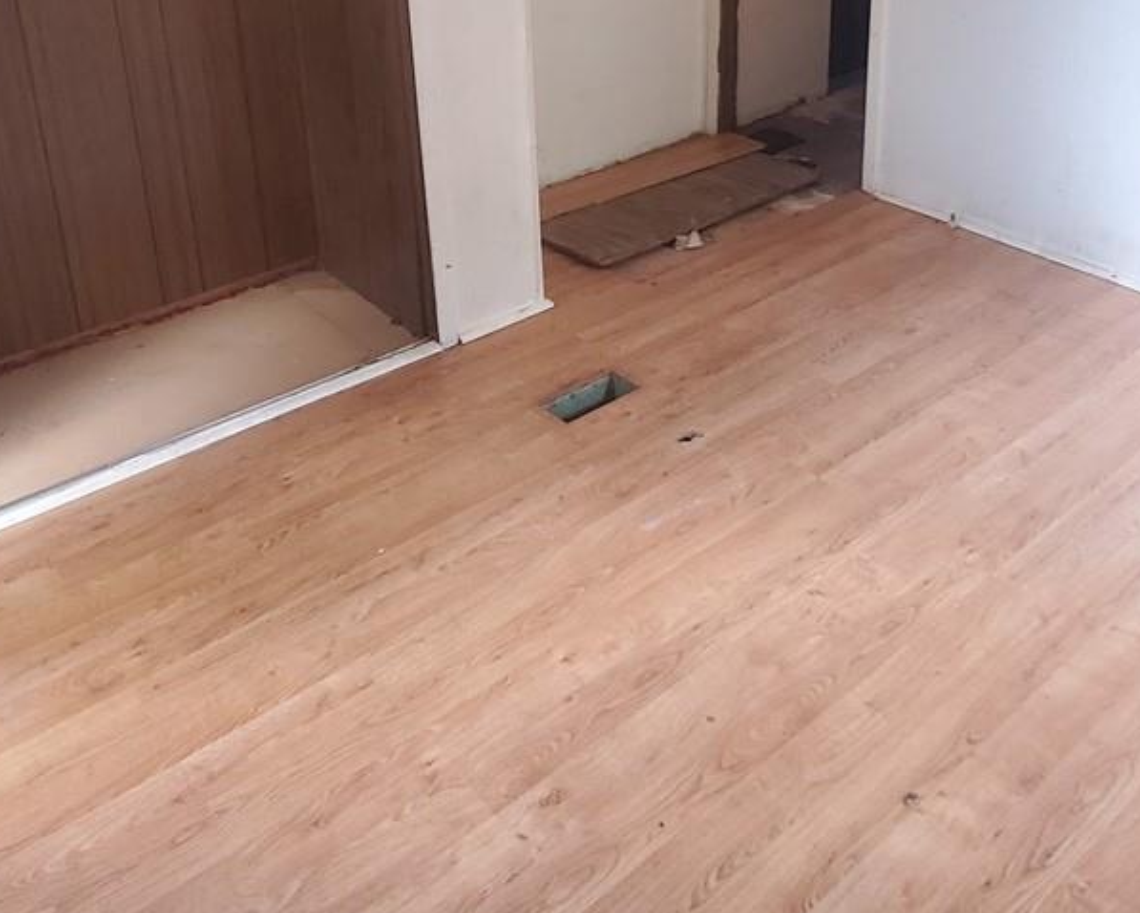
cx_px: 615
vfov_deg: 40.8
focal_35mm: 34
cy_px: 134
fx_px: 1148
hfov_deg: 52.8
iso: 640
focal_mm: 1.8
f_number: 2.2
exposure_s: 1/30
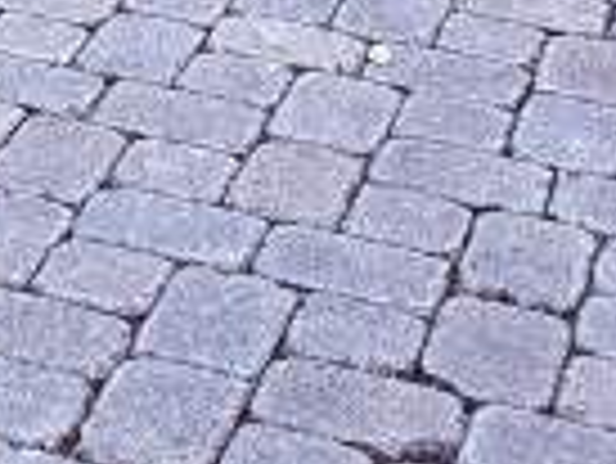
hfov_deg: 13.5
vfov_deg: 9.0
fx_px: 2494
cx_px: -207
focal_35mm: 140
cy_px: -815
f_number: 1.78
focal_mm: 6.76
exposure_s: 1/374
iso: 100
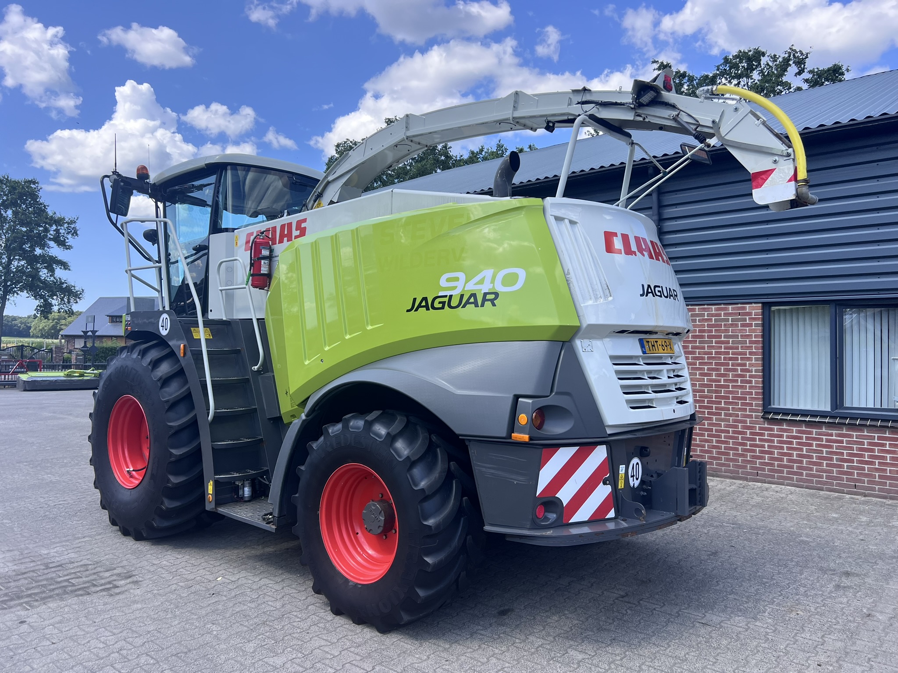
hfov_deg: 67.3
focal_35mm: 26
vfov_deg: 53.1
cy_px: 336
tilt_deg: +3.8
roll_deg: -0.8
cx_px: 449
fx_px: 674
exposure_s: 1/1838
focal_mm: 5.7
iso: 50
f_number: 1.5
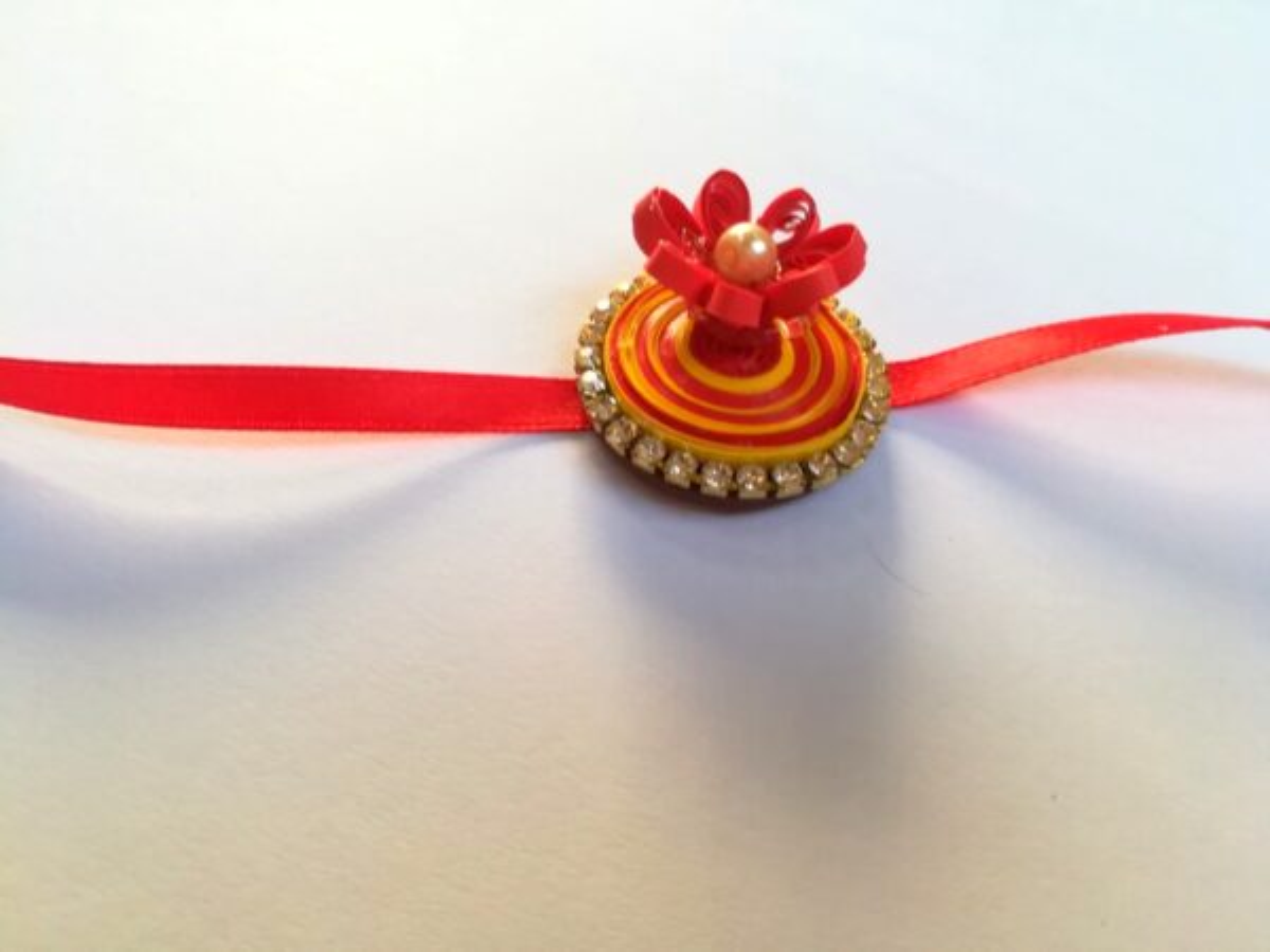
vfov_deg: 53.1
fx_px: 954
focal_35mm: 26
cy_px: 476
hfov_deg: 67.3
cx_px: 635
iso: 125
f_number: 2.2
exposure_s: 1/33.3
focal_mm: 3.83
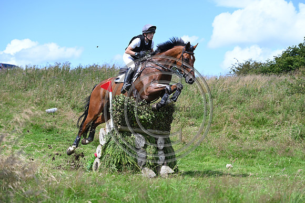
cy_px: 102
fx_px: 593
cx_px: 152
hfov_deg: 28.8
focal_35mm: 70
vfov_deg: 19.5
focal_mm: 70
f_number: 4.5
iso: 250
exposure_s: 1/1250
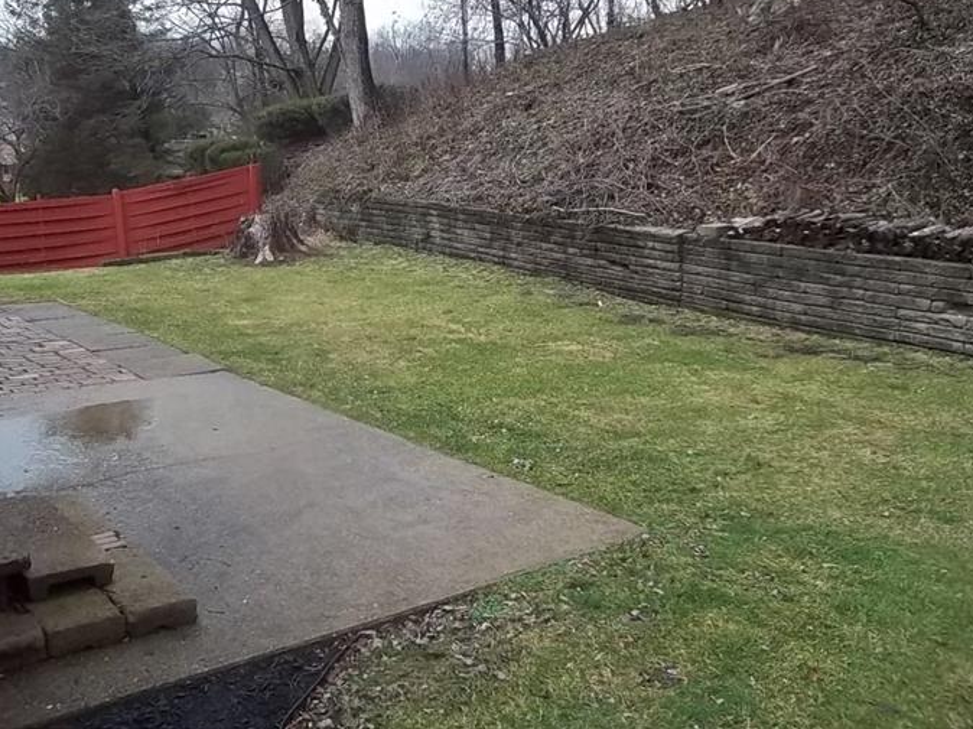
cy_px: 299
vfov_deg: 37.6
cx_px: 427
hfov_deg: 48.9
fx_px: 1068
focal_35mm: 38
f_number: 2.9
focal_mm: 5.7
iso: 80
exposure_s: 1/250
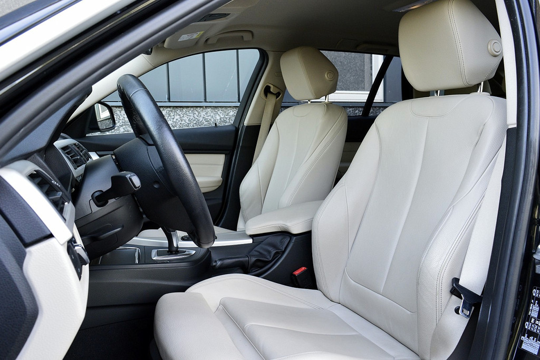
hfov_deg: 67.4
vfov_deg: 47.9
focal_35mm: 27
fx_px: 405
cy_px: 180
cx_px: 270
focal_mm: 18
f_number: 8
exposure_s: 1/60
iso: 720
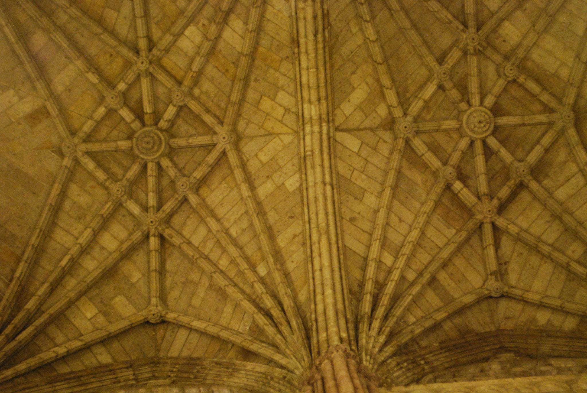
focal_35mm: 69
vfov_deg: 19.8
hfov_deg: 29.2
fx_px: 1126
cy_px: 196
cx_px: 294
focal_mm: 46
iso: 1600
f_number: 5.3
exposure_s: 1/4
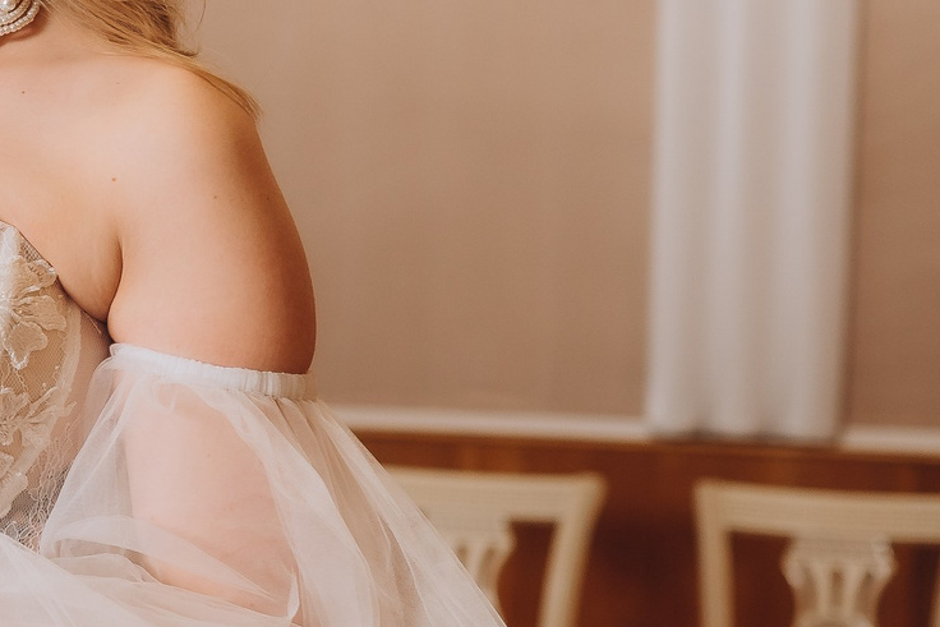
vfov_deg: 9.7
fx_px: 3682
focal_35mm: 141
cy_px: 362
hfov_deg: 13.4
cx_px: -636
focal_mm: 35
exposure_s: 1/200
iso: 320
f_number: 2.5
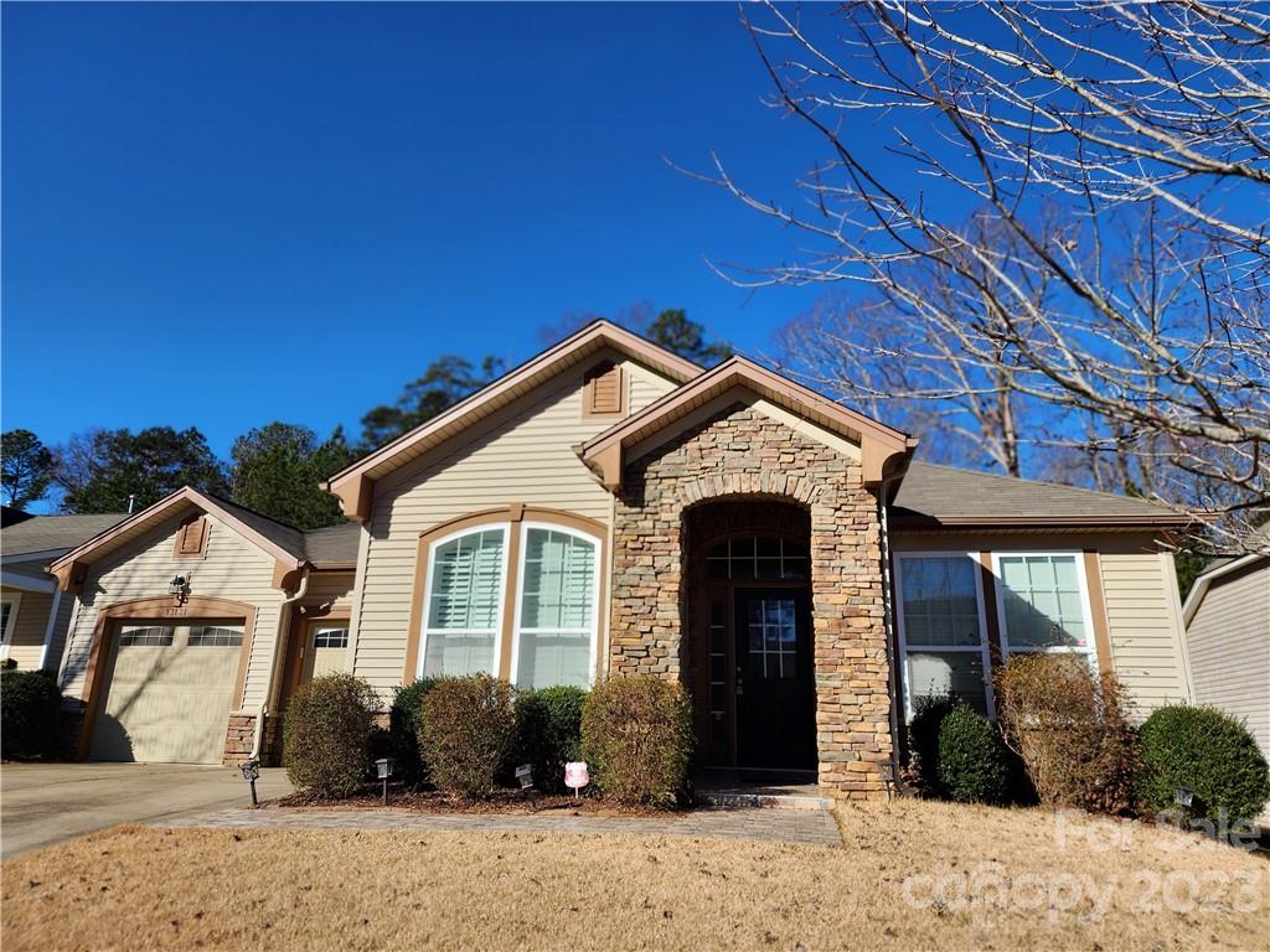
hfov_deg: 73.9
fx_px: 844
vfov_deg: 58.9
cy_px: 476
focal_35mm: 23
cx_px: 635
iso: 12
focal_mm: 6.4
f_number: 1.8
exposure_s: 1/1167
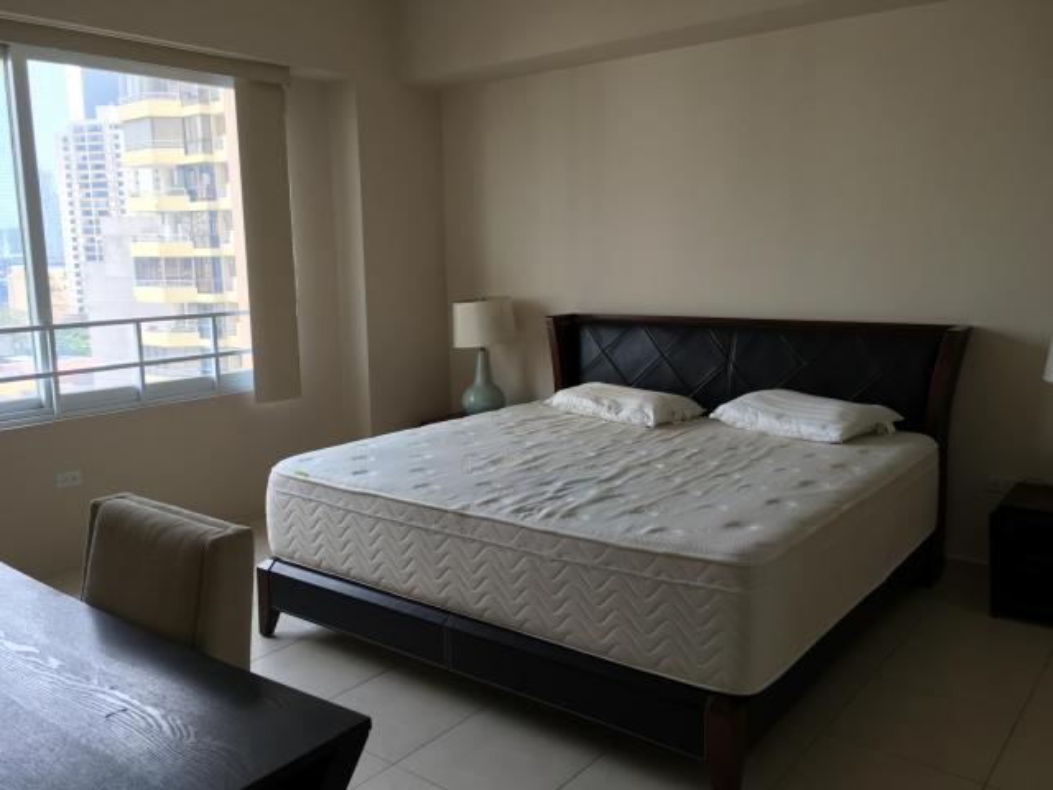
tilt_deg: -8.7
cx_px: 526
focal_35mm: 29
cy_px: 395
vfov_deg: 48.2
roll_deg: +1.6
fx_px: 882
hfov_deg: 61.7
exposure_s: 1/120
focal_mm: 4.15
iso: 32
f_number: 2.2
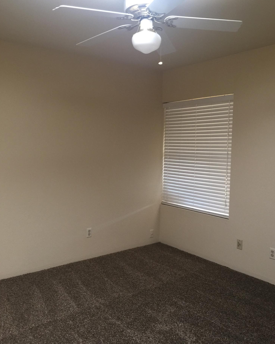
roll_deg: -1.1
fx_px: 315
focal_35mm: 31
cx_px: 139
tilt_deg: -4.6
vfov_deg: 57.2
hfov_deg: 47.1
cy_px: 171
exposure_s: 1/15
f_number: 2.2
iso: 80
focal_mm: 4.15
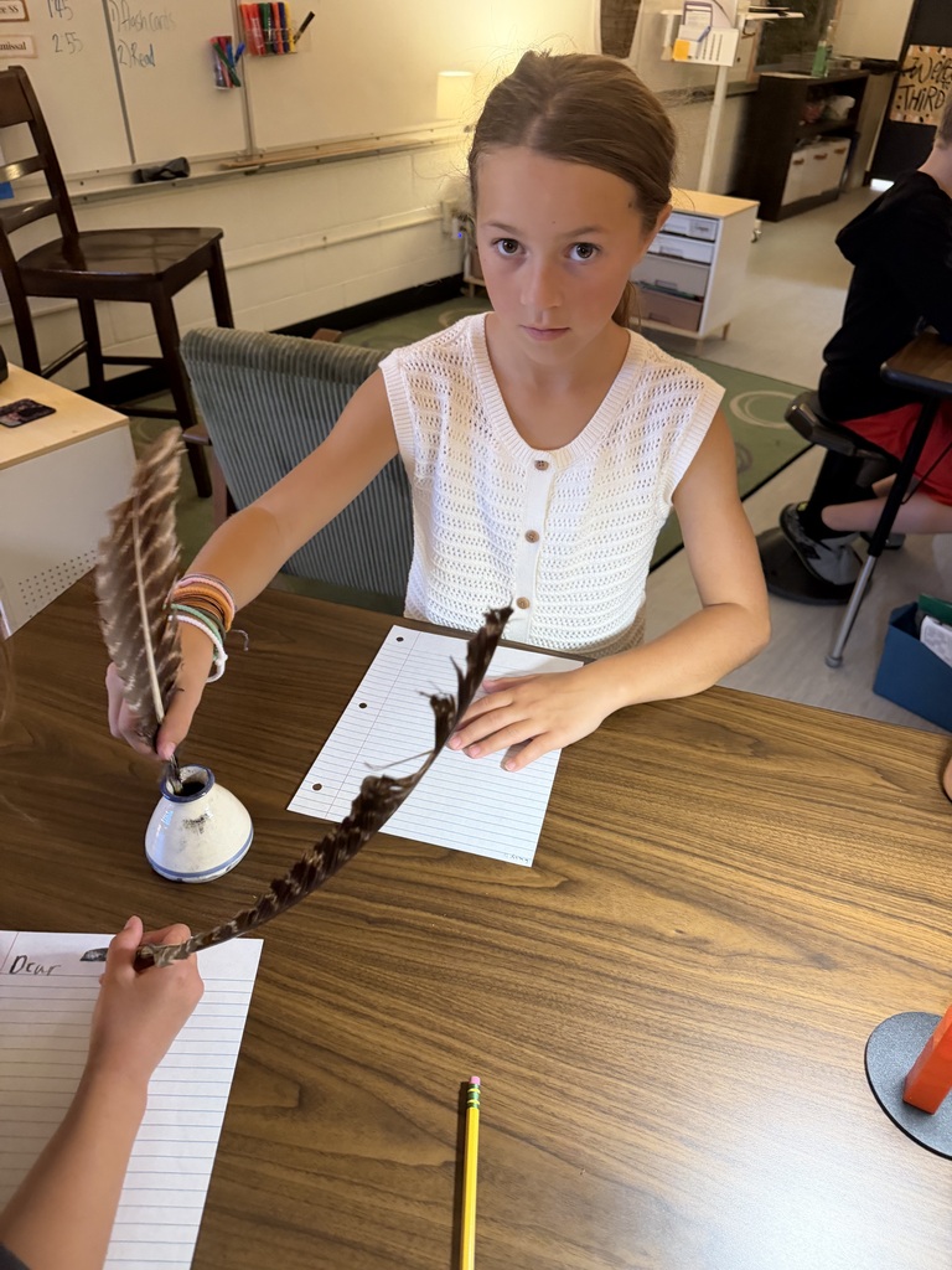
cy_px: 635
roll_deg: -1.8
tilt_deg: -36.3
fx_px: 880
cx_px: 476
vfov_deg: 71.6
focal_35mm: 24
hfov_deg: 56.8
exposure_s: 1/60
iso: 500
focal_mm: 6.76
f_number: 1.78
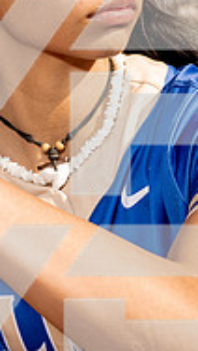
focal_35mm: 126
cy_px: 98
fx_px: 1174
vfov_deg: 16.9
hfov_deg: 9.6
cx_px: 34
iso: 100
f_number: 7.1
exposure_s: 1/250
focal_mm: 39
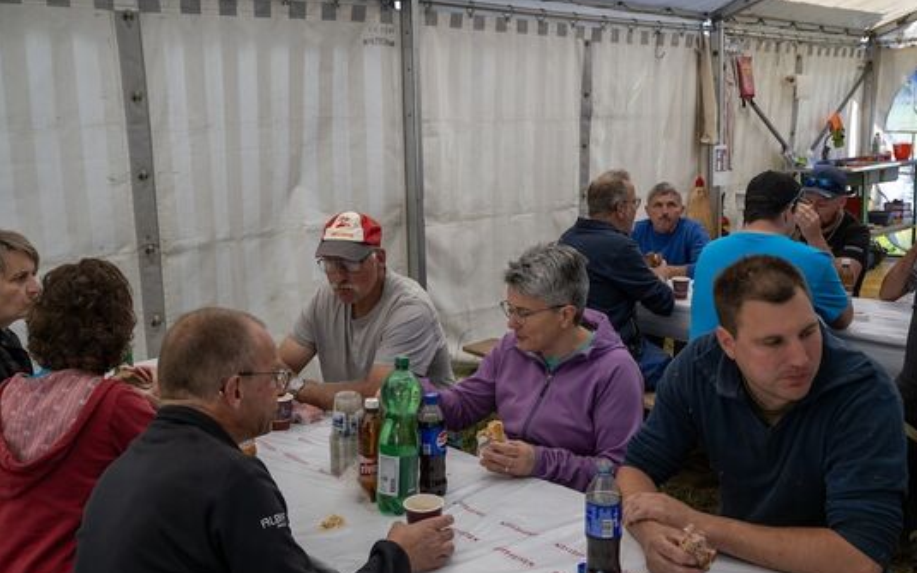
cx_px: 459
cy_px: 302
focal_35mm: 36
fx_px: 887
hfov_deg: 54.7
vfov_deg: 35.8
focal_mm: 34.5
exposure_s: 1/125
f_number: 8
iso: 200
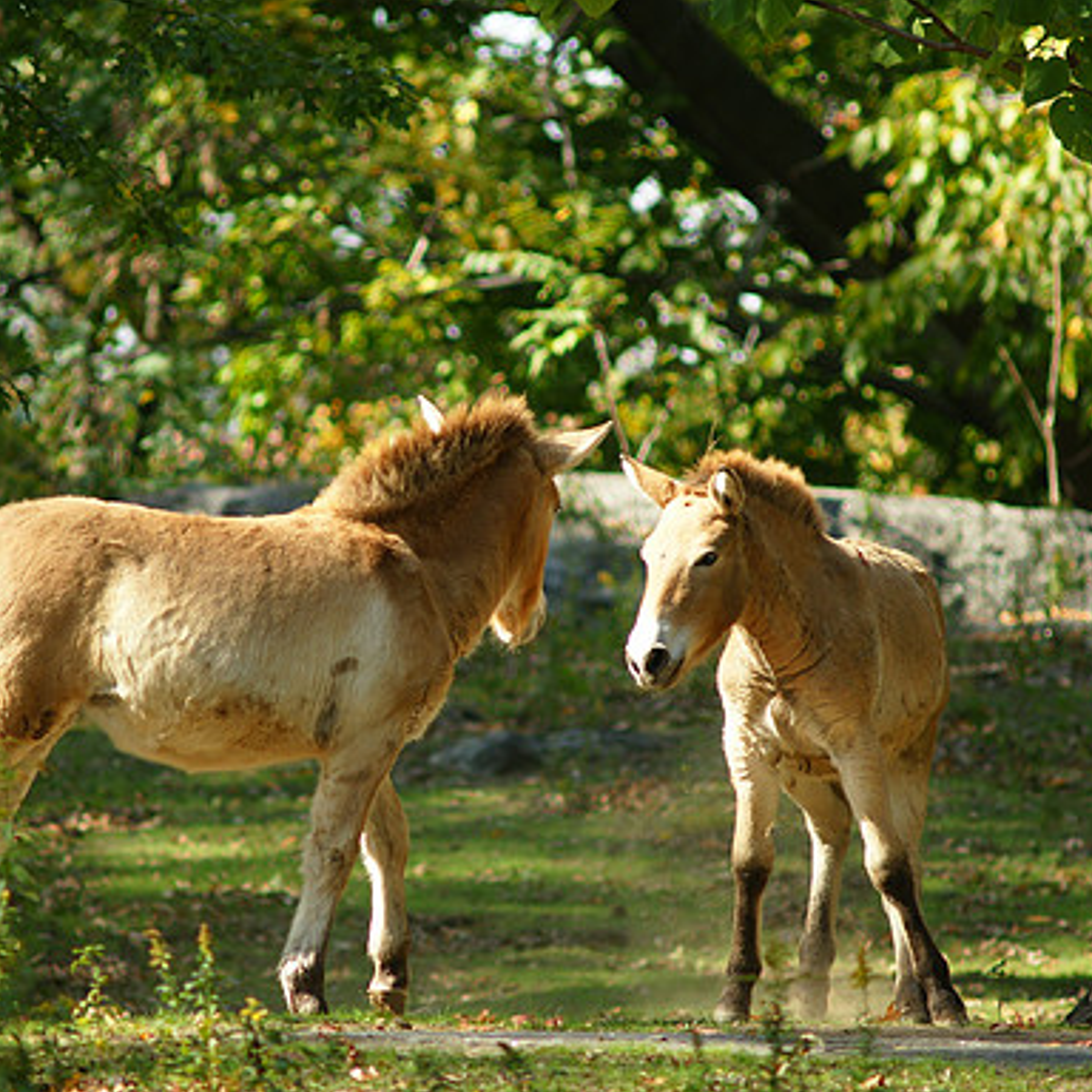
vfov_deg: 4.3
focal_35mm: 404
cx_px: 478
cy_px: 547
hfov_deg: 4.3
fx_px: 14419
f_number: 4
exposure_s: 1/400
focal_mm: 210
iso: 320
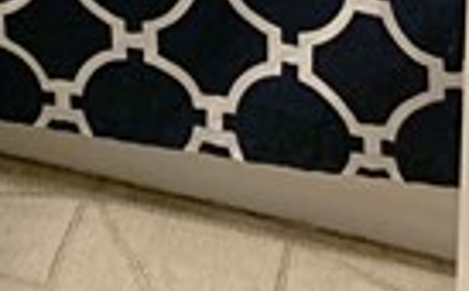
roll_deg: +0.6
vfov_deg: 7.1
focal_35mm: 155
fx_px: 1977
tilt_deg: -7.8
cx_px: -291
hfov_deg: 12.7
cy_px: -712
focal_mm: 4.25
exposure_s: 1/60
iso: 160
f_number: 1.8
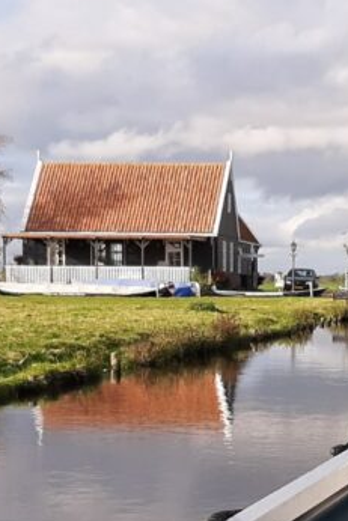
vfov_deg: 25.2
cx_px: 343
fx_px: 1159
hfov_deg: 16.7
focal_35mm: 80
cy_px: 361
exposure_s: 1/1894
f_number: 1.7
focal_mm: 3.93
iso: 40
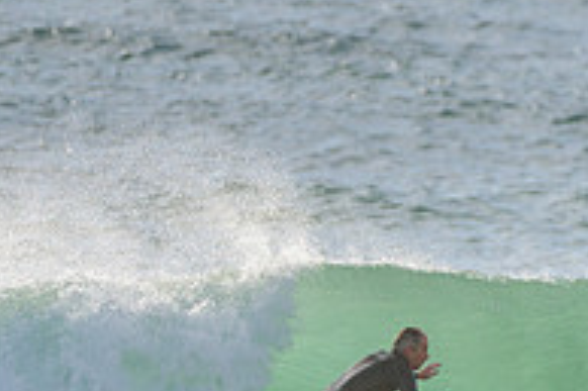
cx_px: 406
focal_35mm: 1834
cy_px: 505
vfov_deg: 0.7
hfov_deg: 1.1
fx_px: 29929
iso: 200
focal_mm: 500
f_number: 5.6
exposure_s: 1/2000
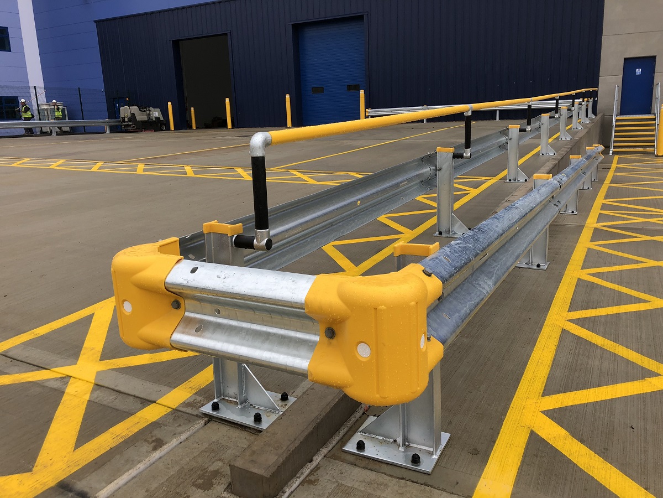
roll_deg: +4.2
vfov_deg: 49.7
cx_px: 332
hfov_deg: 63.4
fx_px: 536
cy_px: 249
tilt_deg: -13.1
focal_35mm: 28
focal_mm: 3.99
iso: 20
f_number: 1.8
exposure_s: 1/265
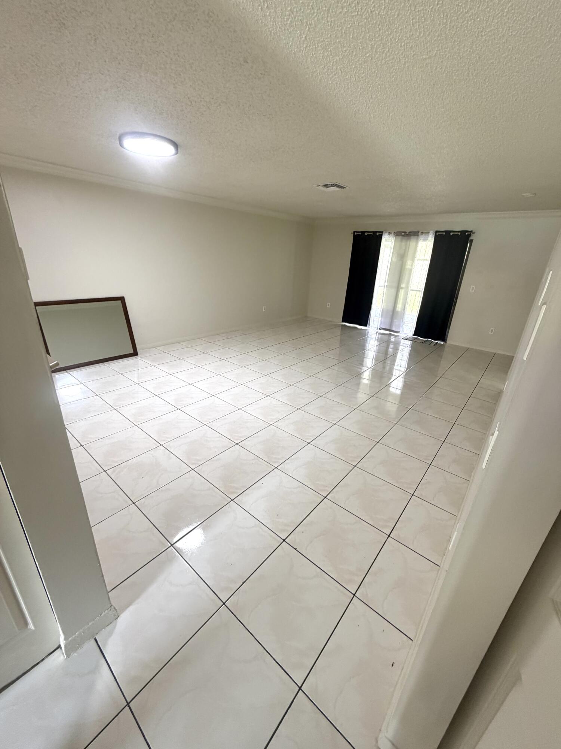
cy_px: 374
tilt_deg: -22.3
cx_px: 280
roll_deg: -2.7
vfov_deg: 102.1
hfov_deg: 85.7
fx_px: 303
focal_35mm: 14
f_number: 2.2
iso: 250
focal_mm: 2.22
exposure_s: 1/60
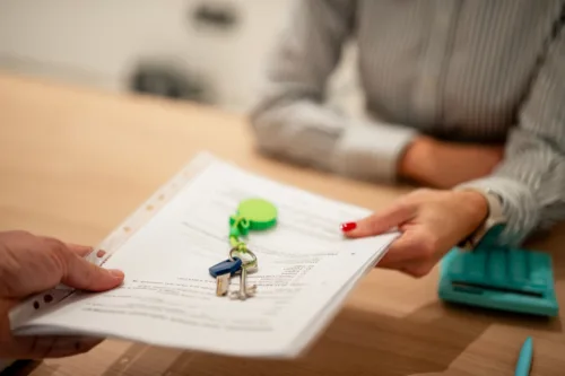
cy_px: 188
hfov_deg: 39.6
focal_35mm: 50
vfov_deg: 27.0
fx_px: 784
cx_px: 282
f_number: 1.4
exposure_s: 1/400
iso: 500
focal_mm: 50
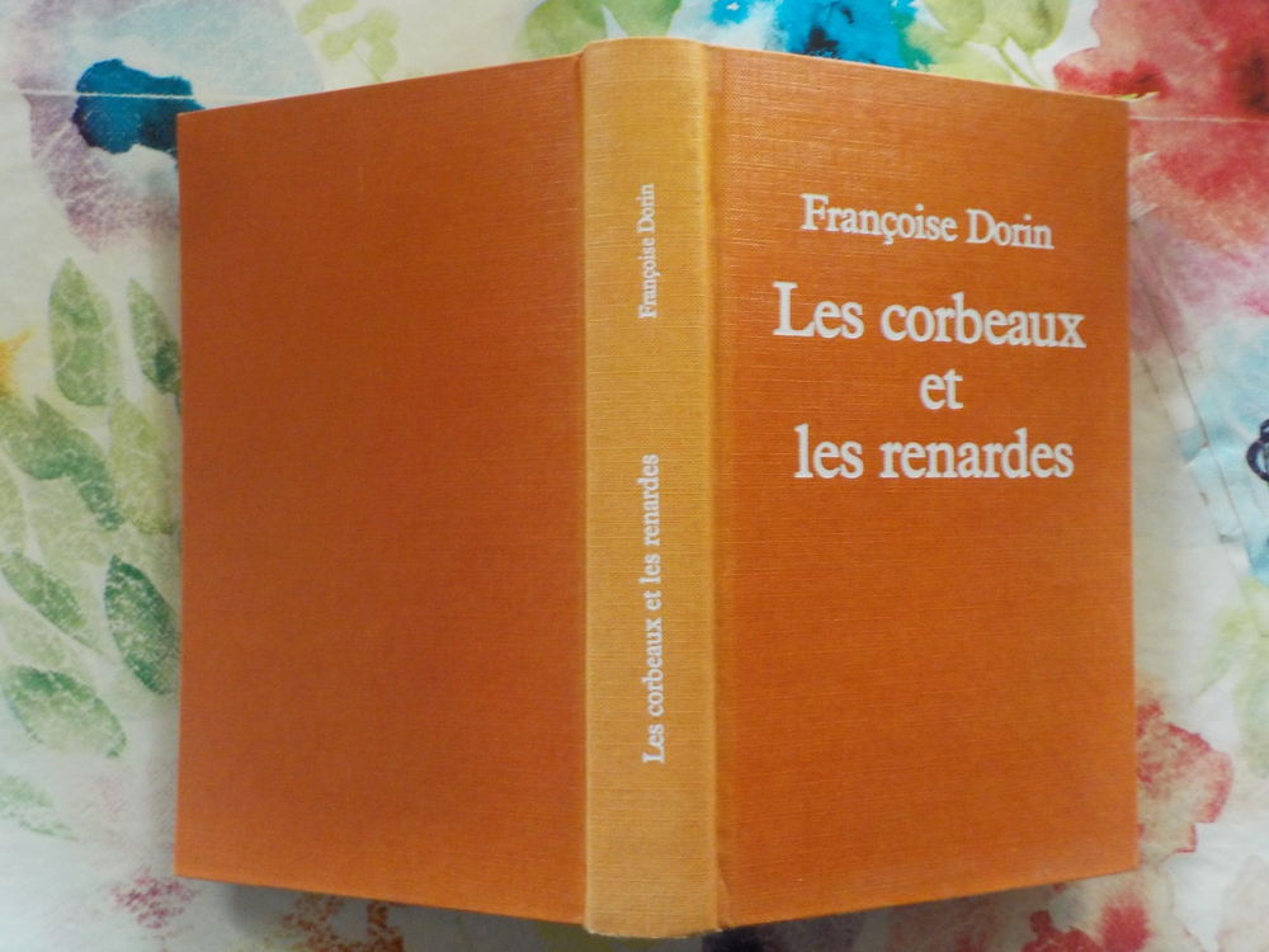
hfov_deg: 60.0
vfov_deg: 46.8
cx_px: 634
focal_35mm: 30
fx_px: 1100
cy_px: 476
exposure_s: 1/13
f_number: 3.3
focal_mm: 4.1
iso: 400
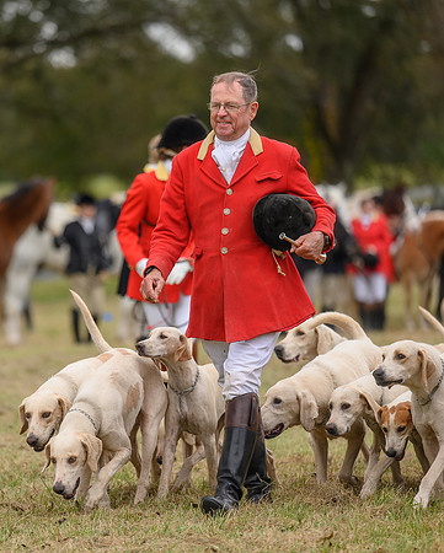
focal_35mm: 289
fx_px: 4733
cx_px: 122
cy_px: 284
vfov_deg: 6.7
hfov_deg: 5.4
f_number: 3.2
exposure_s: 1/800
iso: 400
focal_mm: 200
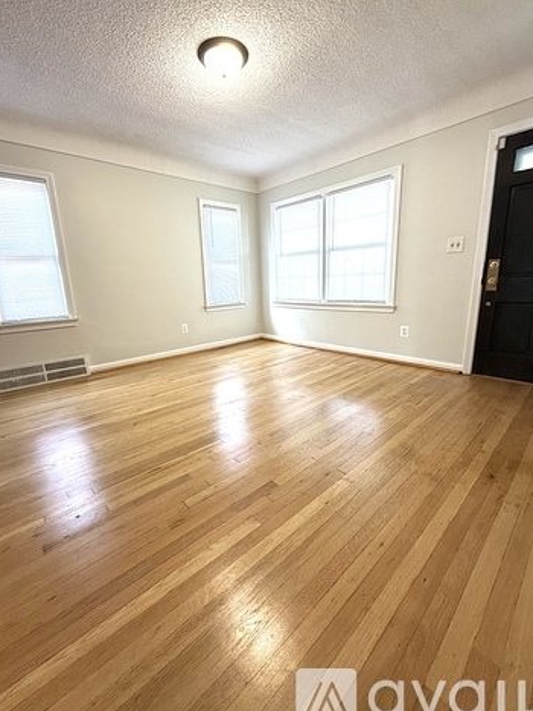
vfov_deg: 98.2
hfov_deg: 81.7
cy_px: 349
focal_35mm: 15
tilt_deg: -11.8
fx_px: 308
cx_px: 257
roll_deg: +2.1
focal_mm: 2.22
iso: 250
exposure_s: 1/60
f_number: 2.2
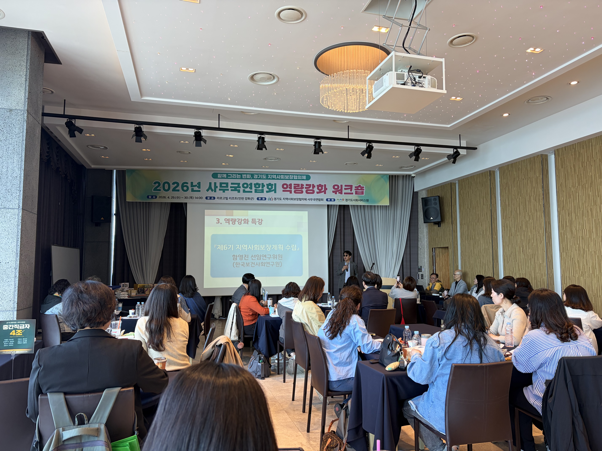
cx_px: 301
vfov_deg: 53.1
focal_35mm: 26
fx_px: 452
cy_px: 226
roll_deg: -0.1
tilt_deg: +5.1
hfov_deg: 67.3
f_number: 1.6
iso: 100
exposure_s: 1/120
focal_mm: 5.96
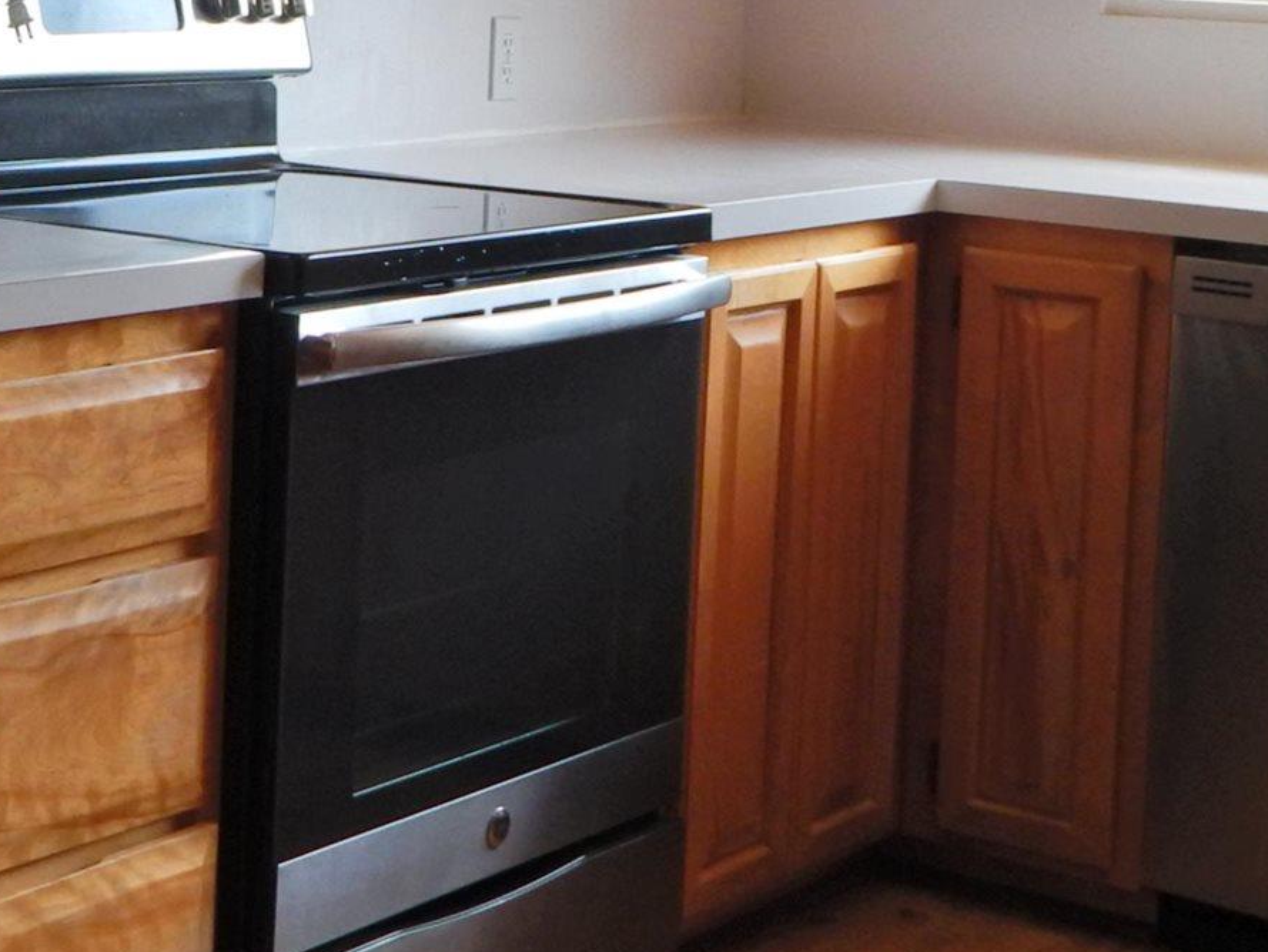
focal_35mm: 76
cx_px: 26
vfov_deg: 19.0
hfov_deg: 24.6
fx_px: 2784
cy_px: 80
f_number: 3
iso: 125
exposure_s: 1/80
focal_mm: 4
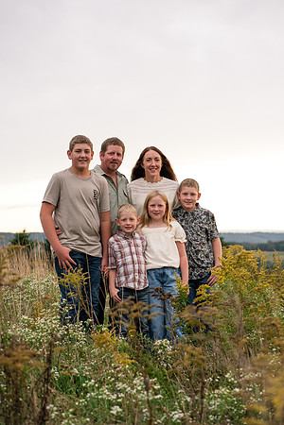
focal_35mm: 85
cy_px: 212
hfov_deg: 16.1
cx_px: 142
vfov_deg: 23.9
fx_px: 1006
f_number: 4.5
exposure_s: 1/320
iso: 640
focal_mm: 85
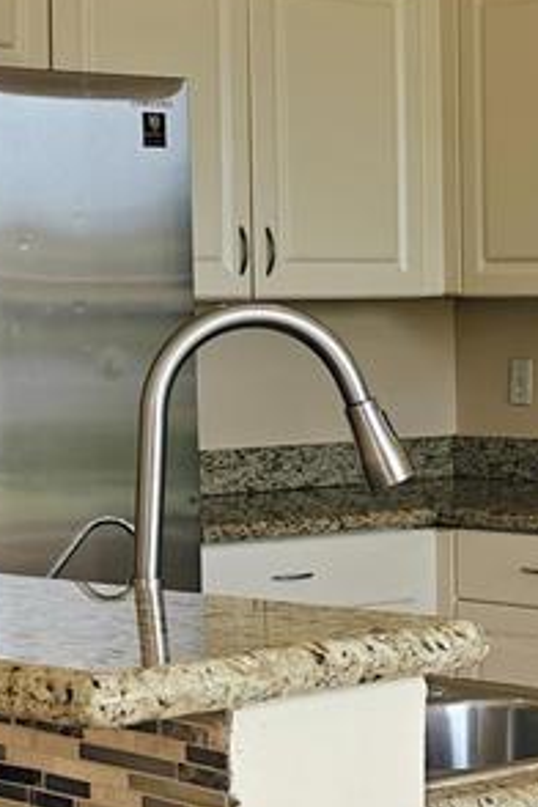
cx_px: 778
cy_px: 491
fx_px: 2600
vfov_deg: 17.6
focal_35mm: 116
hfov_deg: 11.4
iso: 125
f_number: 1.8
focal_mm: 5.59
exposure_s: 1/160
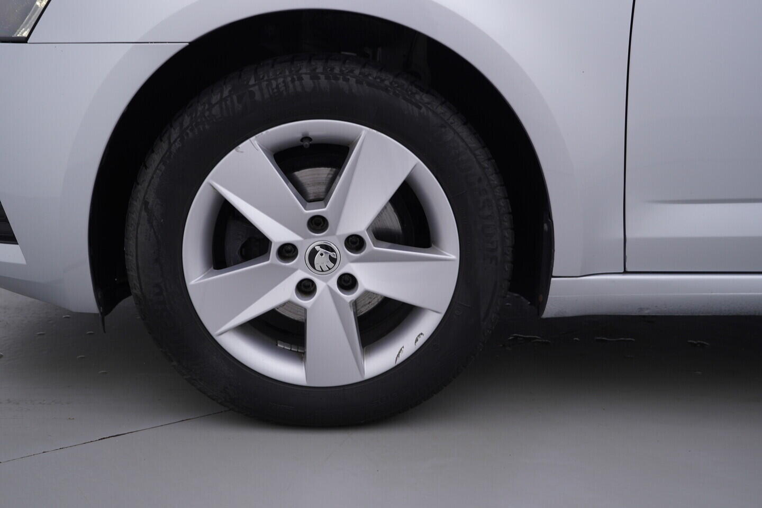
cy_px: 254
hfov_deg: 53.1
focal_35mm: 36
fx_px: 762
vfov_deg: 36.9
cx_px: 381
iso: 125
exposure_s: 1/80
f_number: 4
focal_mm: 24
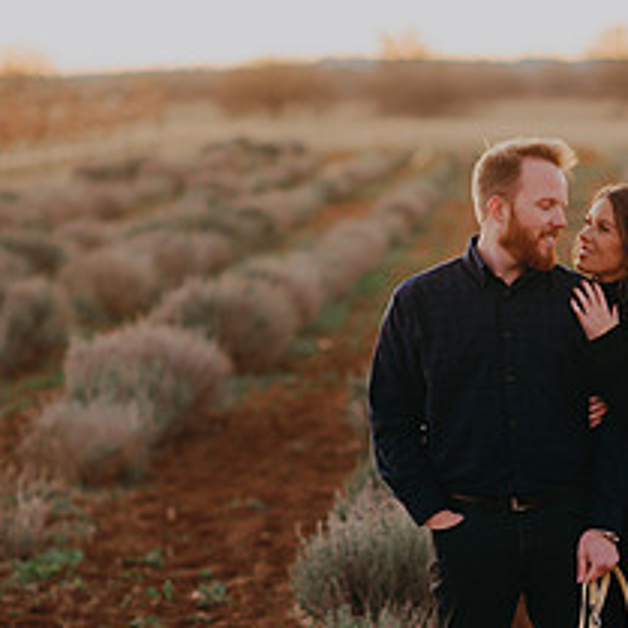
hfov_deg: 8.7
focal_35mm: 200
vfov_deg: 8.7
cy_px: 535
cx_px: 598
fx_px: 4105
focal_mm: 85
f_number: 2
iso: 640
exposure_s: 1/250
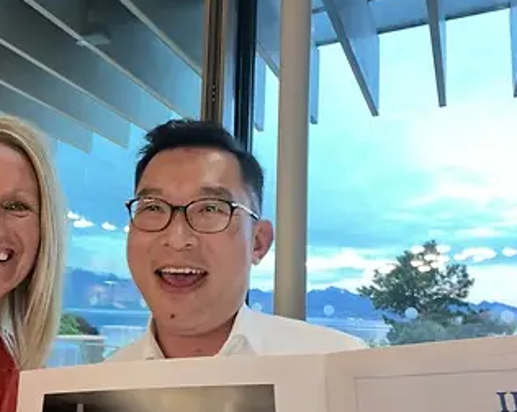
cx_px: 208
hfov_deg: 55.3
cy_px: 241
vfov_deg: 45.5
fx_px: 489
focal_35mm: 32
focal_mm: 2.71
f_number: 2.2
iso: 800
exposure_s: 1/21
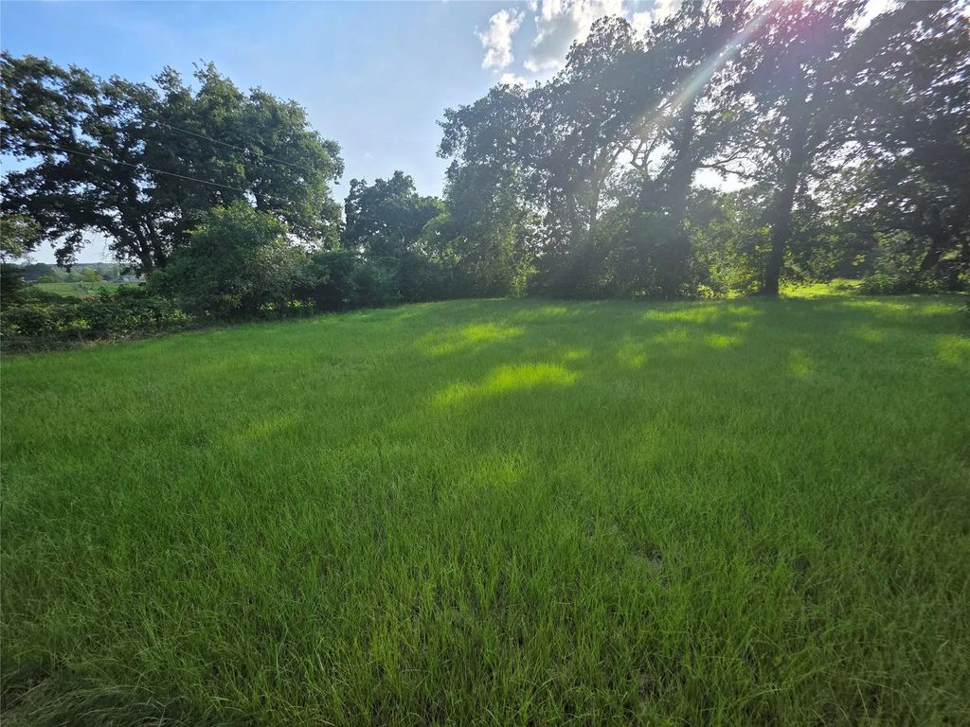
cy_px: 364
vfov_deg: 89.9
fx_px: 364
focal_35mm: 13
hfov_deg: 106.2
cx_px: 485
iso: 40
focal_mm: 2.2
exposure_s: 1/1123
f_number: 1.9
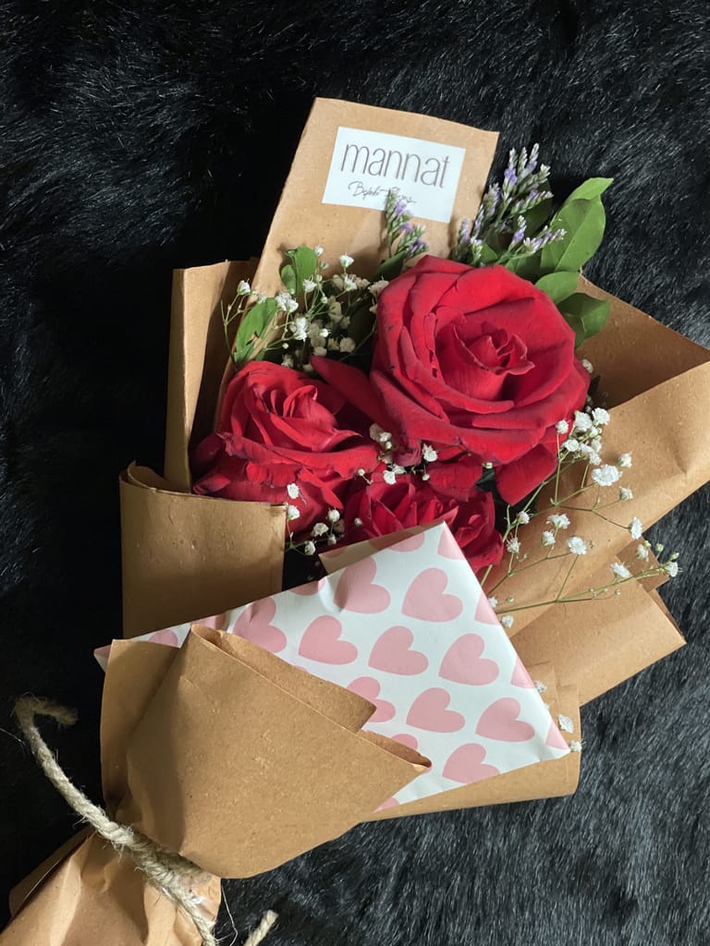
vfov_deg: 30.3
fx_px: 1750
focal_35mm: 64
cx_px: 355
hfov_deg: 22.9
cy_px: 473
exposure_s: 1/25
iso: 400
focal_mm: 7.5
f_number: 2.2
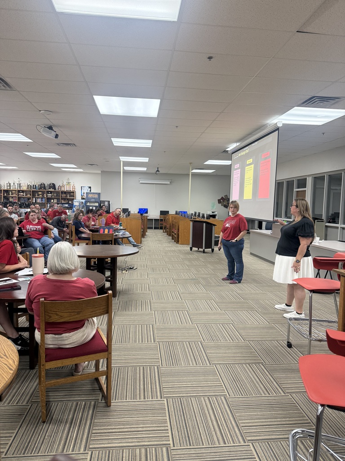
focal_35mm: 24
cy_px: 230
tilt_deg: -3.8
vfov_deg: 71.6
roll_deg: -1.6
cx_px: 172
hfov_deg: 56.8
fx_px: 319
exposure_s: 1/120
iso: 320
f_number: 1.78
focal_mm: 6.76
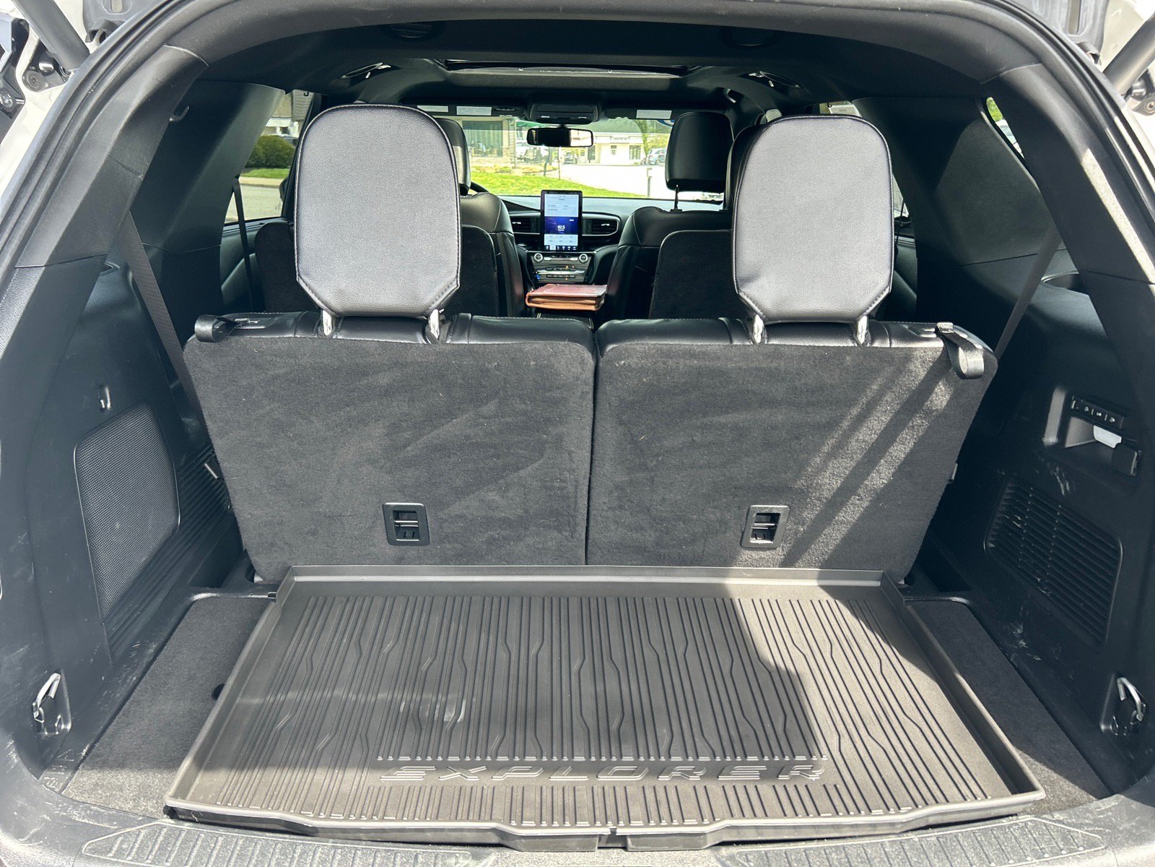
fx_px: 868
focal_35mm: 26
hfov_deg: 67.3
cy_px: 434
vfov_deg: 53.1
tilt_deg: -19.1
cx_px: 578
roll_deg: +1.6
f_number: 1.5
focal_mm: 5.7
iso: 50
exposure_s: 1/198
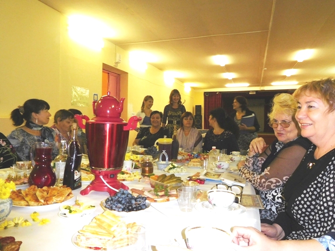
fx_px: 242
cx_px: 168
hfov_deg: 69.4
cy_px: 126
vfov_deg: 54.9
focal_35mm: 25
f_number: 3.4
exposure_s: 1/30
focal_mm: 4.5
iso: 200
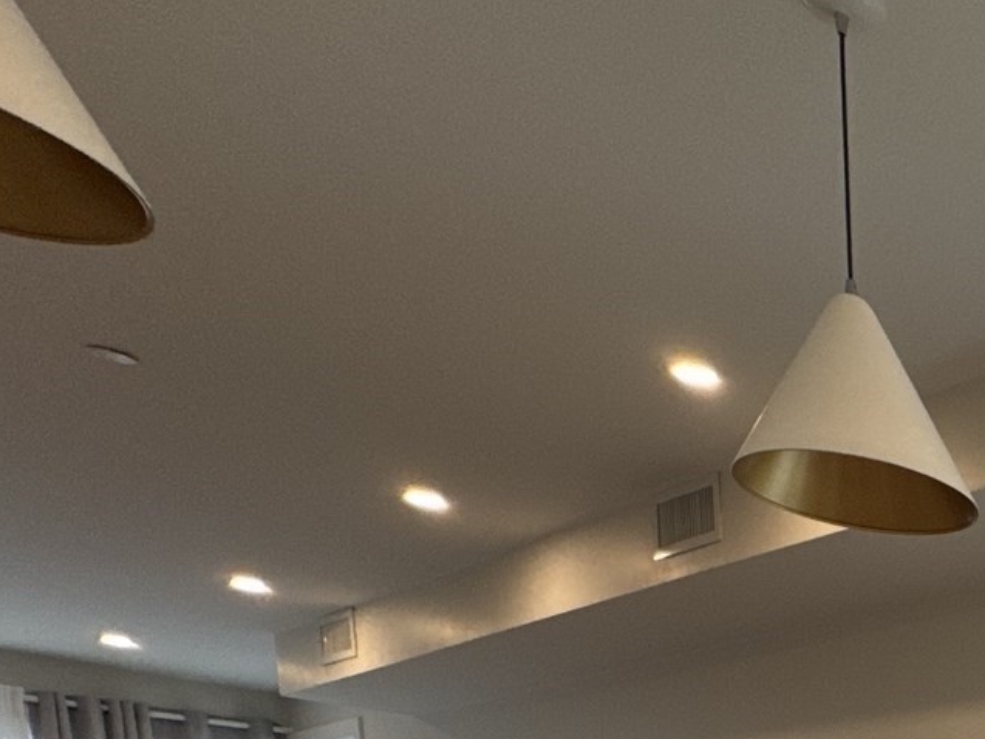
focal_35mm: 45
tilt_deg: -8.4
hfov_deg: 27.1
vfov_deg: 24.0
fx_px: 1281
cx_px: 1526
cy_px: 1158
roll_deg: -0.7
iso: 64
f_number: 2.2
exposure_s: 1/120
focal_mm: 2.22
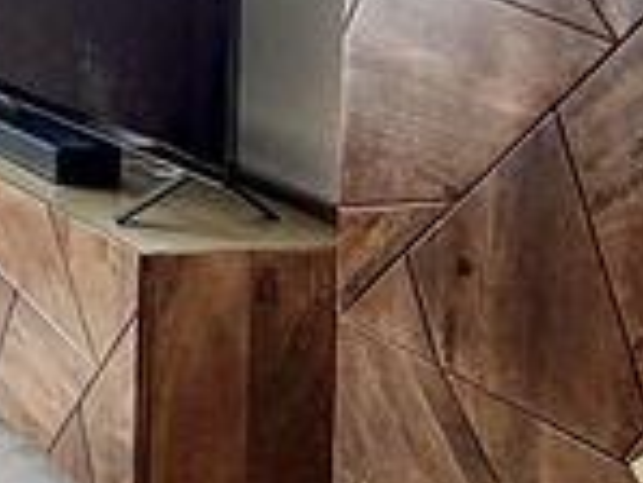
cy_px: -168
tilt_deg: -2.7
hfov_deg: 15.6
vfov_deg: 14.7
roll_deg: +0.7
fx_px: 1785
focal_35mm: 96
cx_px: -686
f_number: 2.2
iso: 50
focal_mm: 2.22
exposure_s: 1/100
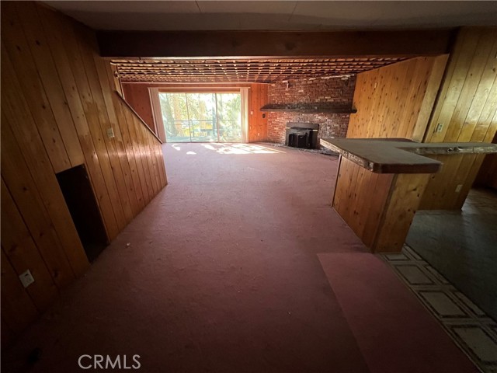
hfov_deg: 106.2
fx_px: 187
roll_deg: +1.5
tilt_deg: -22.4
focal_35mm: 13
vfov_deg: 89.9
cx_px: 248
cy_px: 186
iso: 500
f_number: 1.8
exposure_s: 1/60
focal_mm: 1.57
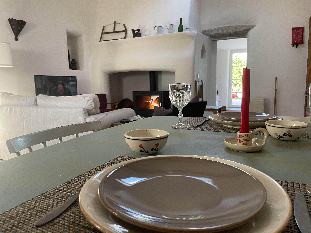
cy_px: 116
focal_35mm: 26
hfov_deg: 67.3
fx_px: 234
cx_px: 156
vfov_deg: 53.1
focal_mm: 4.2
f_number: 1.6
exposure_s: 1/94
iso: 125
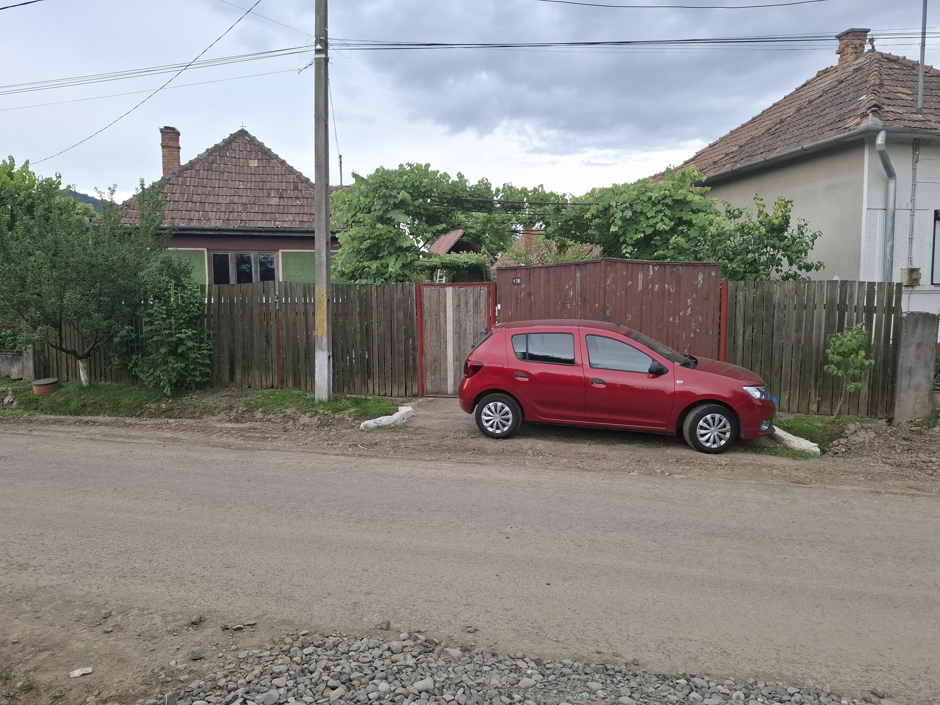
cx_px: 470
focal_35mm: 23
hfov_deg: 73.9
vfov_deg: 58.9
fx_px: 625
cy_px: 352
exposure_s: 1/270
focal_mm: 5.54
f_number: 1.8
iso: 50
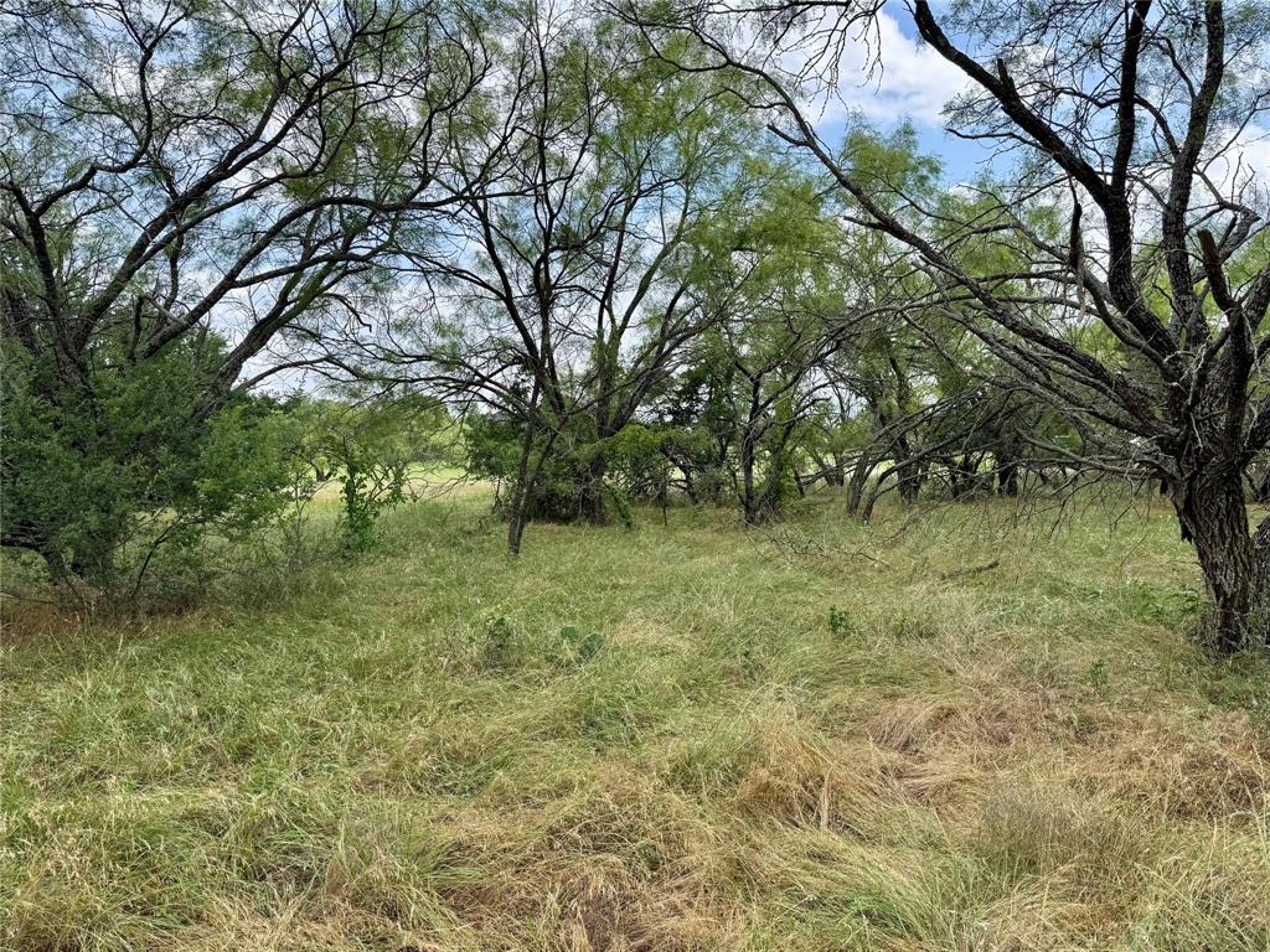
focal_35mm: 24
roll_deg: -0.7
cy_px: 476
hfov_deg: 71.6
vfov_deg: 56.8
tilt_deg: -1.2
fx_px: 881
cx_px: 635
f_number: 1.78
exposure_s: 1/1172
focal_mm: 6.76
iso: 80
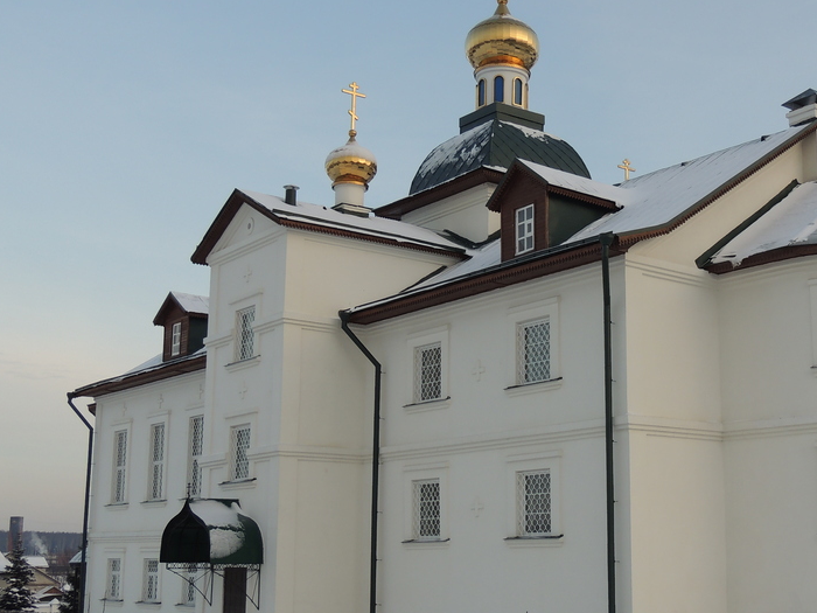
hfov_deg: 37.0
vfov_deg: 28.6
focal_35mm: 51
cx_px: 561
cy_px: 311
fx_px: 1204
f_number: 3.3
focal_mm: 6.2
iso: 100
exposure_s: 1/320
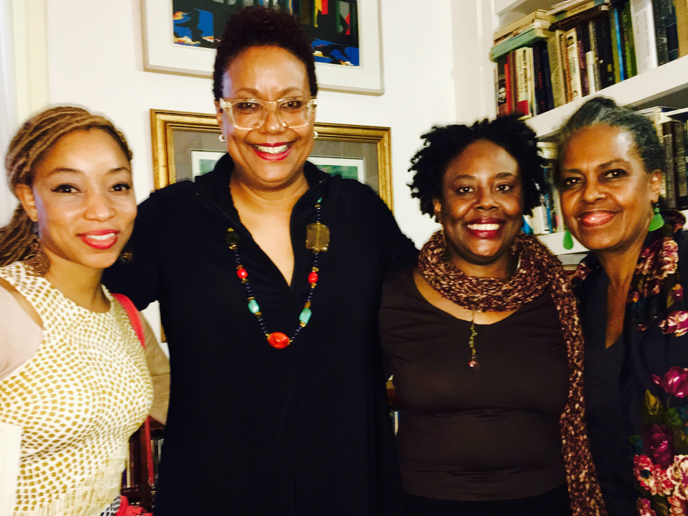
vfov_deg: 40.6
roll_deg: +3.2
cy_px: 299
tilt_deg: +3.0
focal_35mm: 35
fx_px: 696
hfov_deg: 52.6
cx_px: 346
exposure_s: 1/16
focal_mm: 4.15
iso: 200
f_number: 2.2
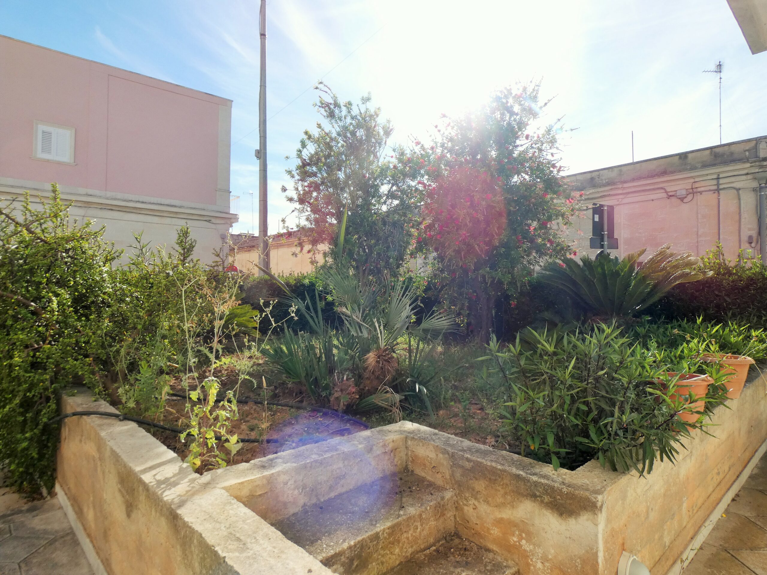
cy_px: 288
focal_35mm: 20
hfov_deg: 81.7
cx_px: 384
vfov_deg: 66.0
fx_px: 443
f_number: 3.5
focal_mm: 3.6
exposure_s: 1/800
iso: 80
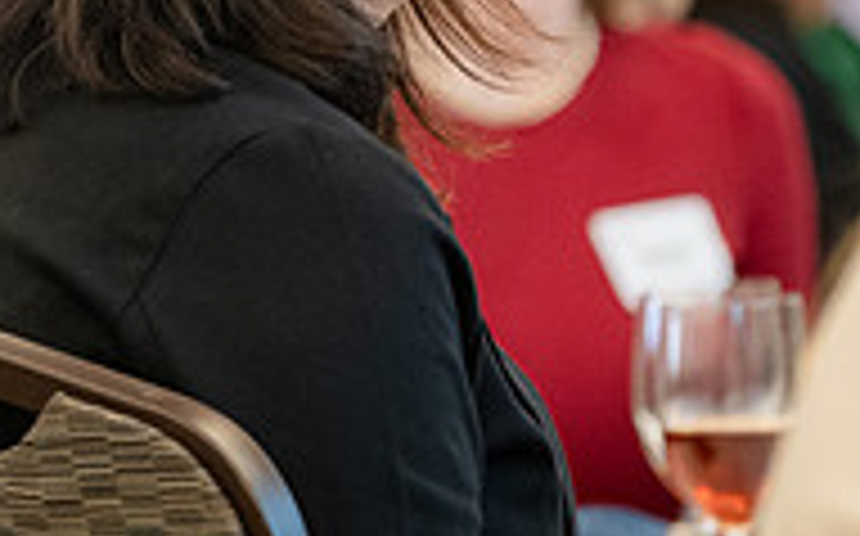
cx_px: 171
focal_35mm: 475
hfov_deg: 4.4
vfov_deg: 2.8
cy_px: -83
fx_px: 11123
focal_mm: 150
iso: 3200
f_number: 2.8
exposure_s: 1/320
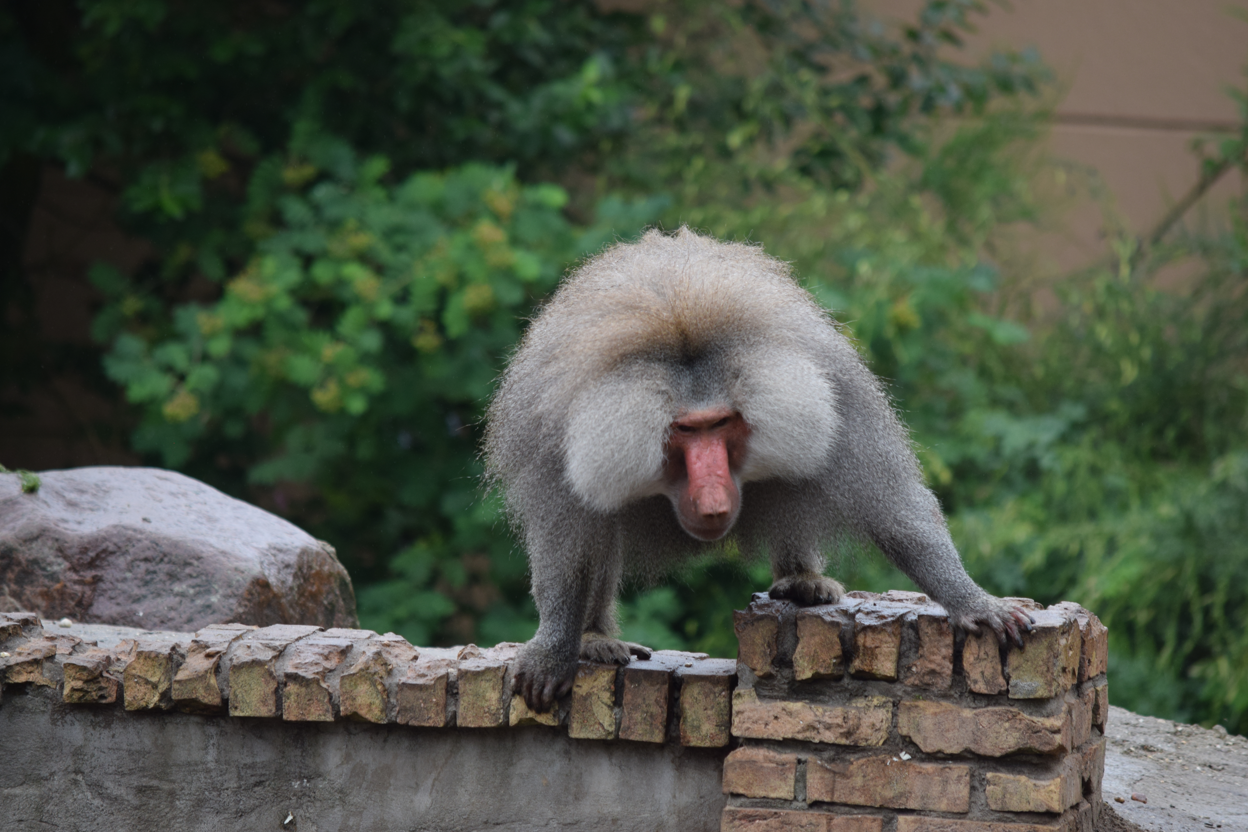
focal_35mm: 320
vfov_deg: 4.3
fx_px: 11093
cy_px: 422
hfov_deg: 6.4
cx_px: 627
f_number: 5.3
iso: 400
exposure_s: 1/250
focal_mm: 210
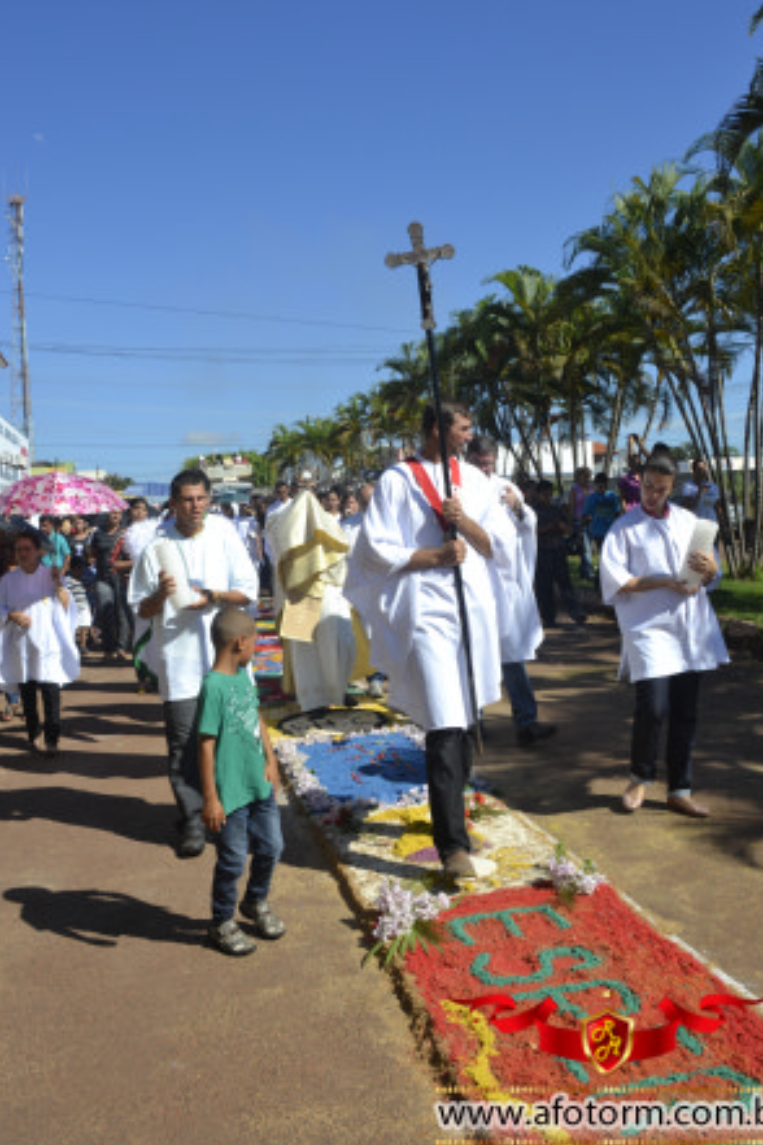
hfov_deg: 38.9
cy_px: 519
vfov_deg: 55.7
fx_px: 1081
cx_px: 380
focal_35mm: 34
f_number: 9
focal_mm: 20
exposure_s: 1/320
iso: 100
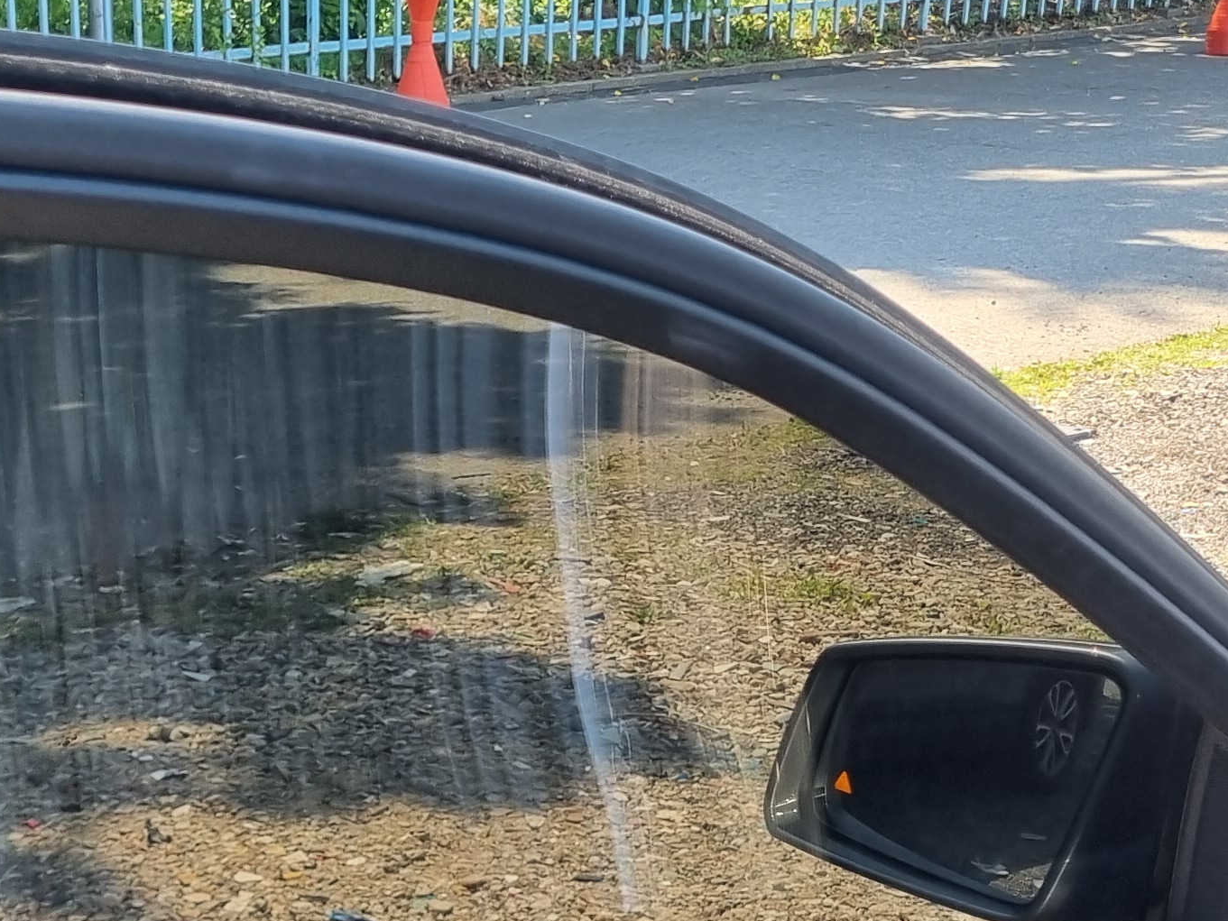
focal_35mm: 77
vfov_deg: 18.1
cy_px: 1144
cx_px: 162
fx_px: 2732
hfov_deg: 24.7
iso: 50
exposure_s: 1/411
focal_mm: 5.4
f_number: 1.8
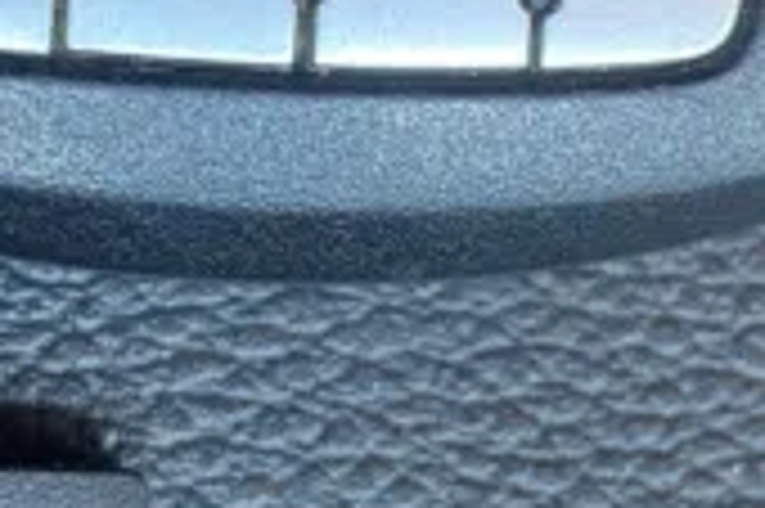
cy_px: 135
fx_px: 2080
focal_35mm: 98
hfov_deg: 20.8
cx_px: 356
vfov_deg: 13.9
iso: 200
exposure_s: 1/50
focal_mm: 4.25
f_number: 1.8
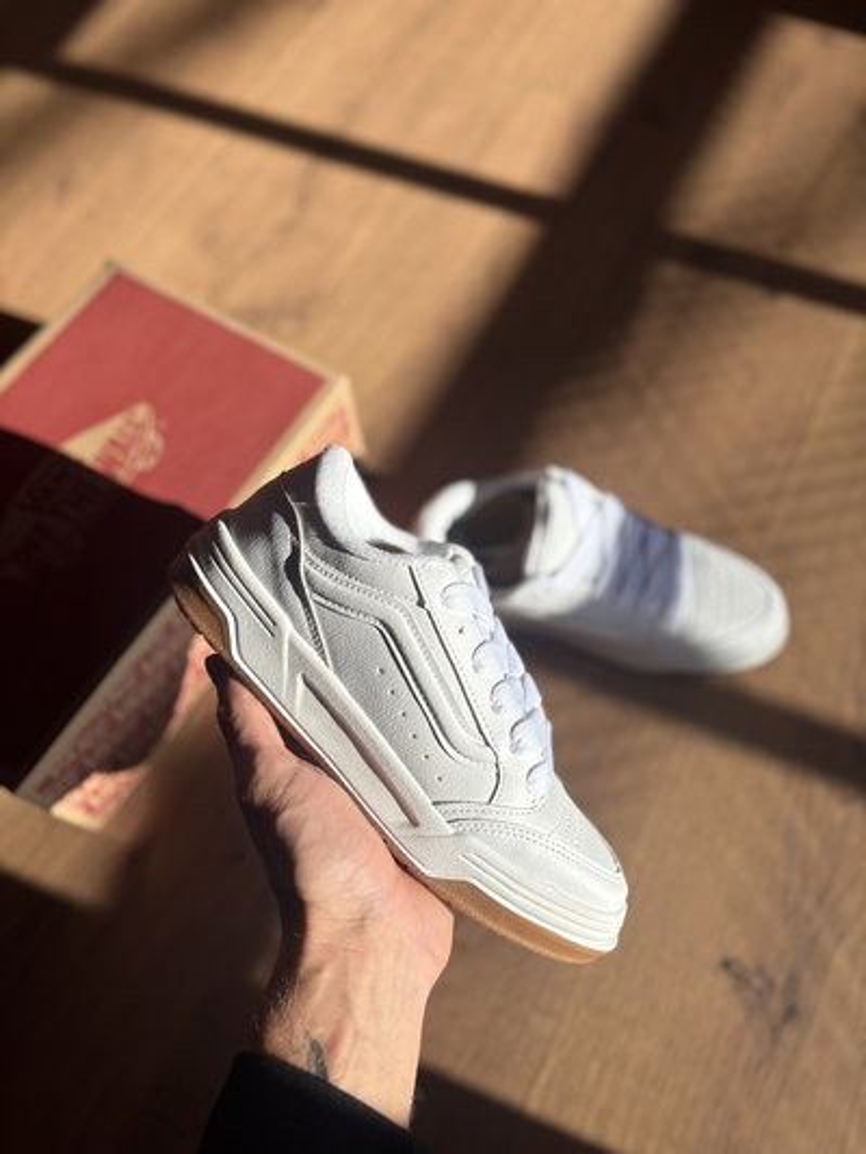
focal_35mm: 26
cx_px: 433
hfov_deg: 53.1
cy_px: 577
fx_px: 867
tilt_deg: -65.7
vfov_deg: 67.3
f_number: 1.6
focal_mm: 5.96
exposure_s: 1/3125
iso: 50
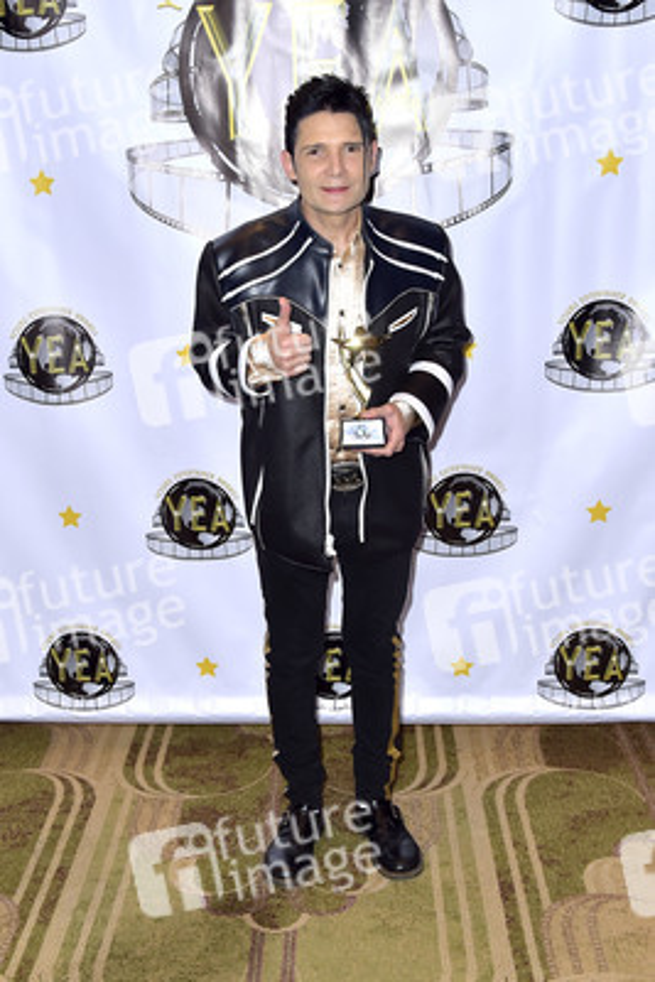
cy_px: 491
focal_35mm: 32
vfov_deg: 58.7
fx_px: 873
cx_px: 328
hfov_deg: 41.1
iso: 500
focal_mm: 32
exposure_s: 1/250
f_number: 4
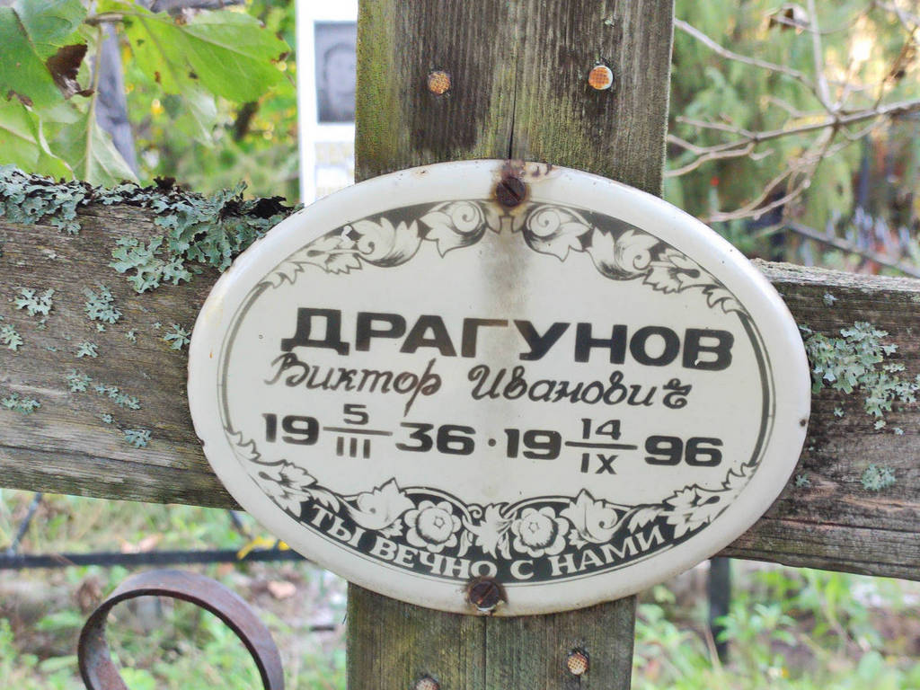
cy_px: 345
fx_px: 664
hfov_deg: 69.4
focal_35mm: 25
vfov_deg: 54.9
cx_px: 460
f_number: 1.79
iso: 275
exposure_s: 1/100
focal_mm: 4.7
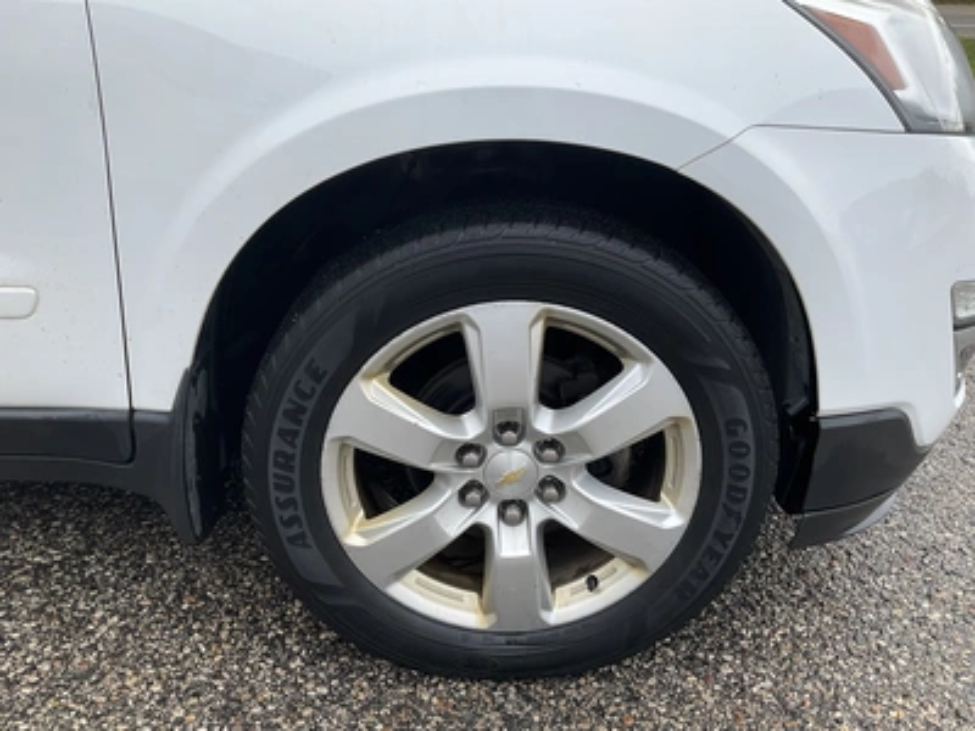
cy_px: 366
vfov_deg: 48.2
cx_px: 488
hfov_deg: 61.7
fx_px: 817
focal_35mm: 29
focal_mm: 3
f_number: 1.8
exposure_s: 1/728
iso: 25
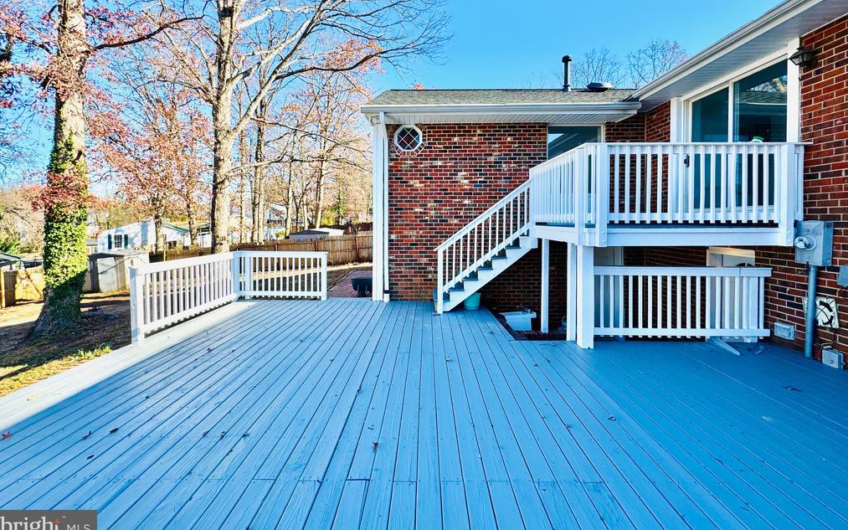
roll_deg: -0.2
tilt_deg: -1.0
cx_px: 421
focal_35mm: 15
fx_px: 347
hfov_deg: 101.5
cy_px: 223
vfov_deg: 74.3
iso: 40
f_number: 2.2
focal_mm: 2.22
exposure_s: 1/578
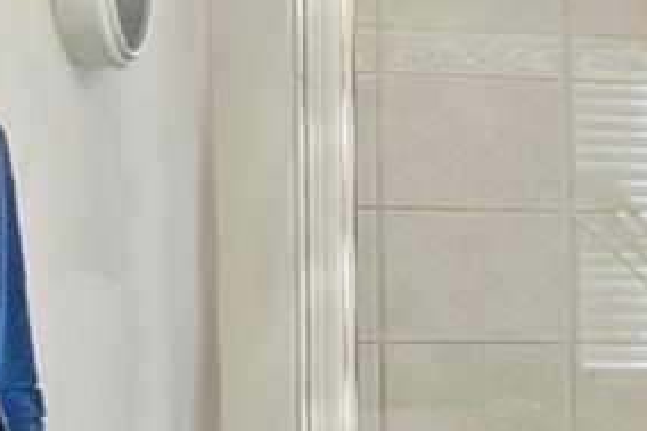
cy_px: 279
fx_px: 1814
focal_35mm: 101
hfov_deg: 11.9
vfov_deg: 13.5
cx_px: 1870
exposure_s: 1/1.67
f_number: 10
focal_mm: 14
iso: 100
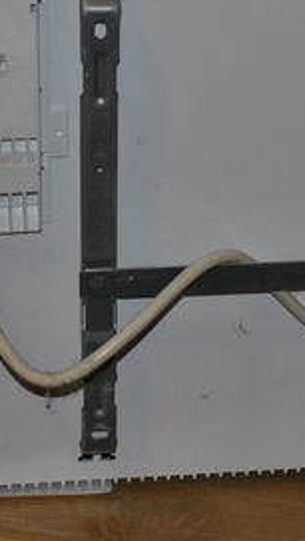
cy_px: 15
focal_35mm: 116
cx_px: 275
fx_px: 1663
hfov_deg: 10.4
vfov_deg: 18.0
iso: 200
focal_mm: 20
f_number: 3.8
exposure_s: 1/60
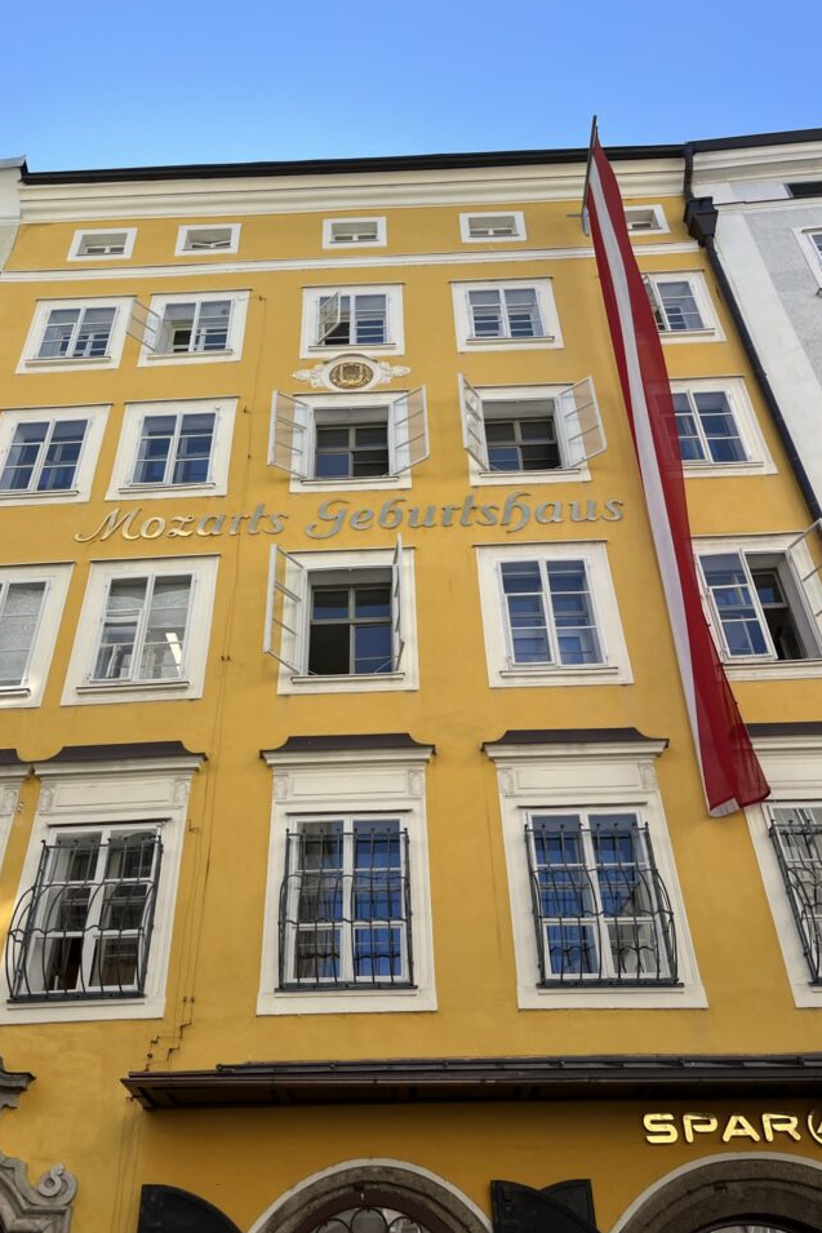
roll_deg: -0.1
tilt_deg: +38.7
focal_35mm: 29
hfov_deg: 44.9
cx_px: 360
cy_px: 646
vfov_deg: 63.6
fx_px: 993
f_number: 1.6
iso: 50
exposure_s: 1/1832
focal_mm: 5.1
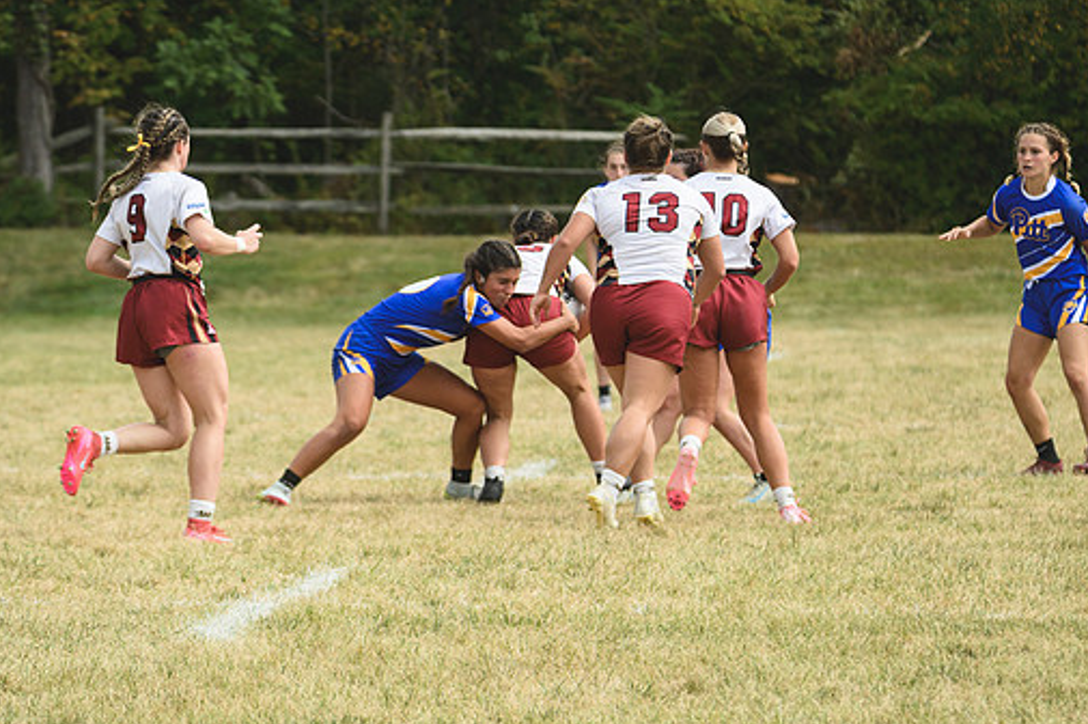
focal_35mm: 379
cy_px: 375
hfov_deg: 5.4
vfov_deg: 3.6
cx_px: 513
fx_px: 11446
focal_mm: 220
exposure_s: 1/1000
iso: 180
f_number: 5.3
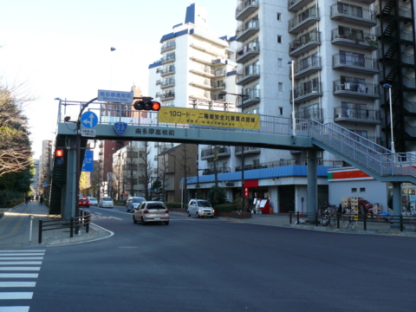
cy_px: 156
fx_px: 433
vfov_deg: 39.7
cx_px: 208
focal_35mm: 36
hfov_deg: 51.4
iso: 100
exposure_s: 1/100
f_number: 4
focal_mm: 6
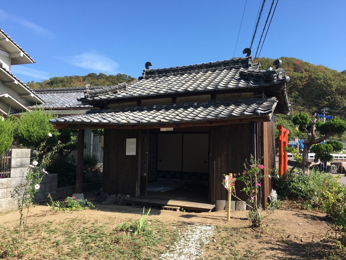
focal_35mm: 29
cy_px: 130
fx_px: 290
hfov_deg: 61.7
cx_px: 173
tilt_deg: +2.4
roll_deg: -0.8
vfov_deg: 48.2
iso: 25
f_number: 2.2
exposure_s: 1/785
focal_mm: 4.15
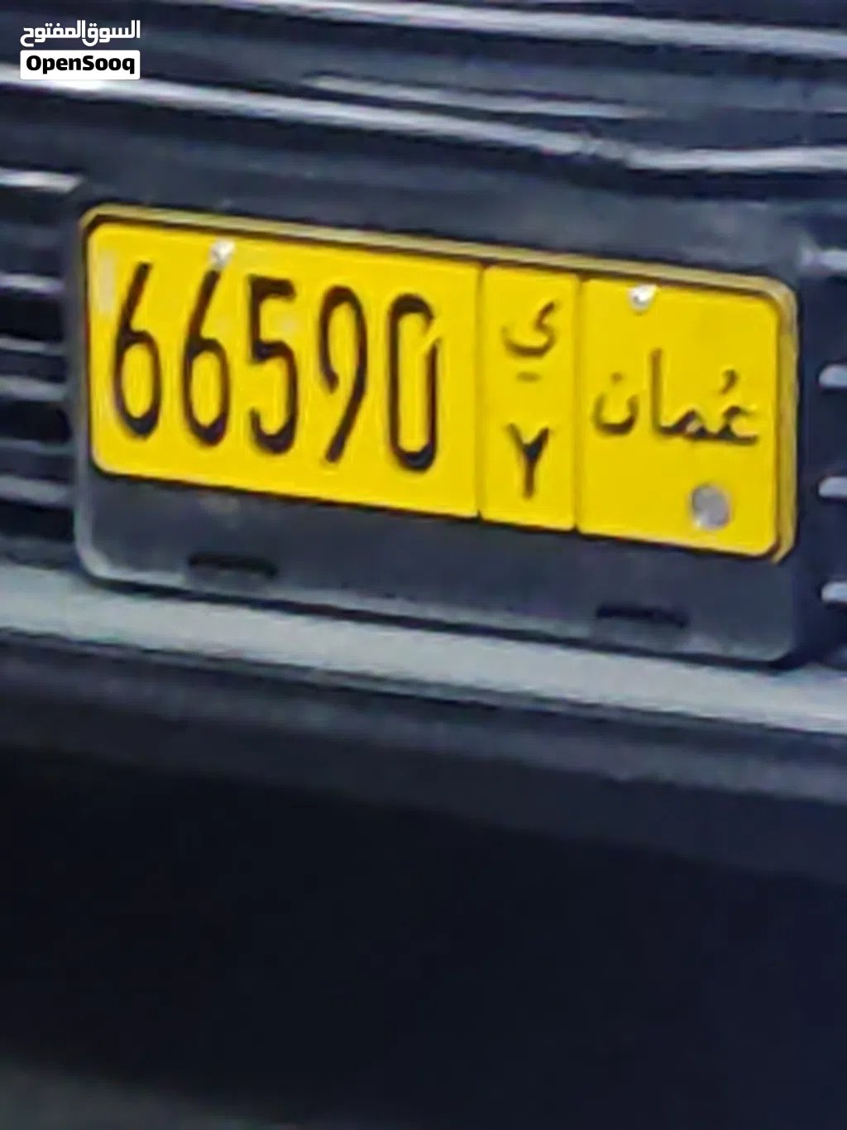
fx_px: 8318
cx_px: 424
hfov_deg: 5.8
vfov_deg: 7.8
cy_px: 565
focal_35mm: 255
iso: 797
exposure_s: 1/25
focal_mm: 4.71
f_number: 1.79
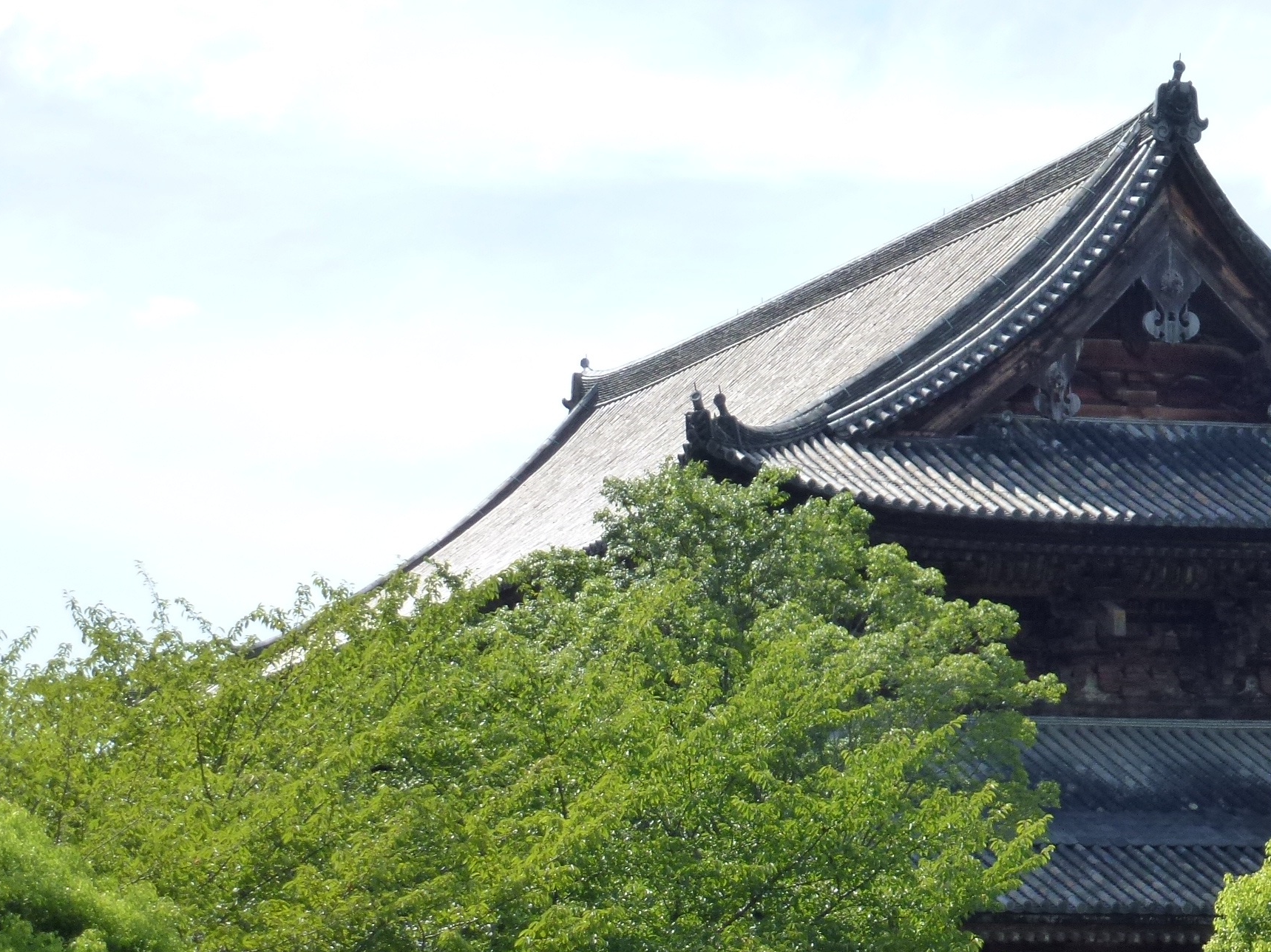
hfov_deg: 13.8
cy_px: 662
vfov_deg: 10.4
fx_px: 5250
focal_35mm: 143
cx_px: 907
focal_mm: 17.3
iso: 160
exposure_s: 1/400
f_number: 5
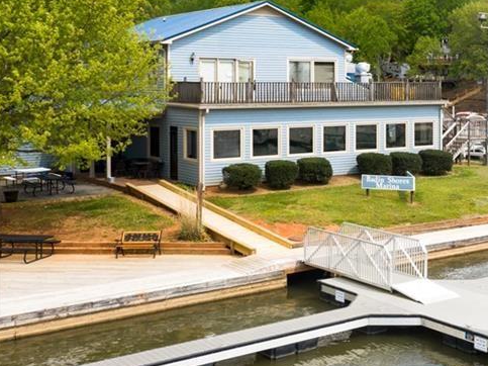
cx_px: 512
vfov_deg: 25.4
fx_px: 803
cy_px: 94
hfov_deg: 30.8
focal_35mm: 57
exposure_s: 1/320
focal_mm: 10.26
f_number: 6.3
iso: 100
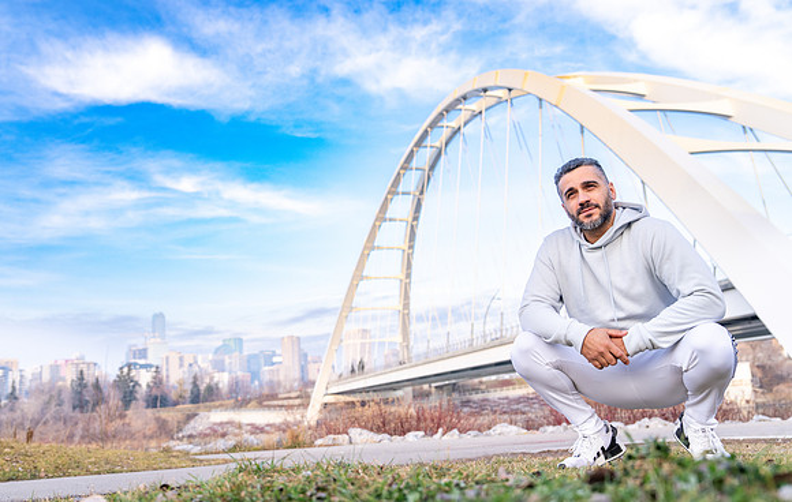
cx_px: 385
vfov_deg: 39.9
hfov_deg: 59.5
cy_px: 264
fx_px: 693
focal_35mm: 32
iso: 100
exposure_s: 1/320
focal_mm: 30
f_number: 2.8
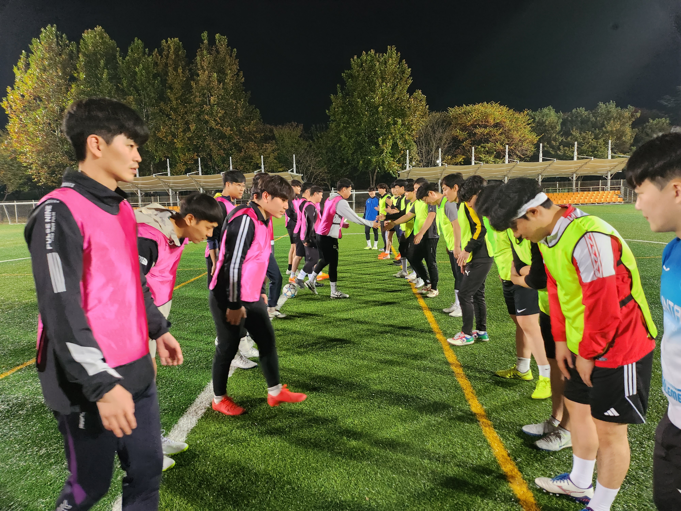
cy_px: 256
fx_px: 472
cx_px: 340
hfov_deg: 71.6
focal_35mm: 24
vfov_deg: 56.8
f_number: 1.8
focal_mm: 5
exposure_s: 1/120
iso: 800
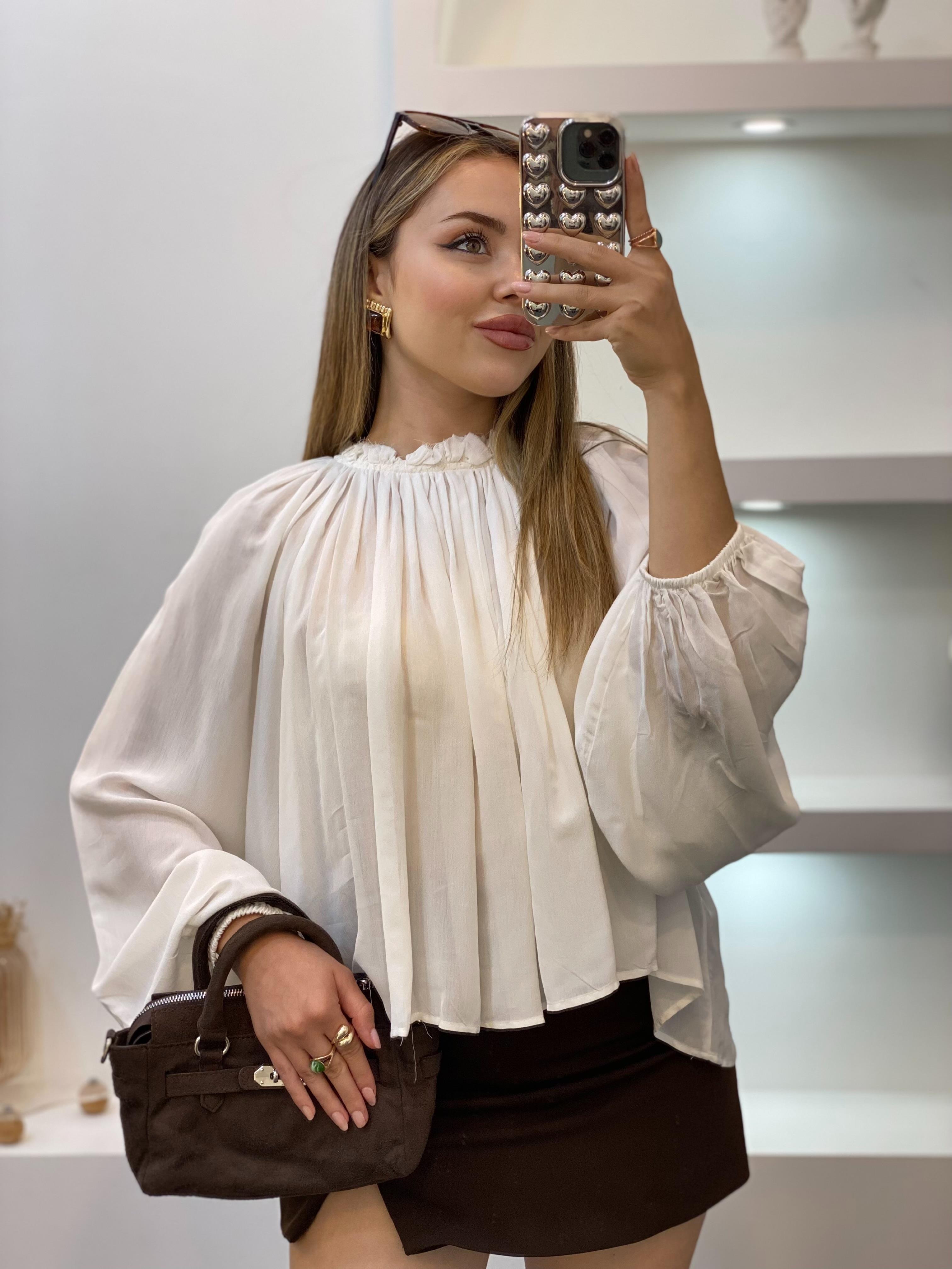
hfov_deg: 28.0
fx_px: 1907
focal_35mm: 52
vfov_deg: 36.8
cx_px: 476
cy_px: 634
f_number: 2
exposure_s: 1/100
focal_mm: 6
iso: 80
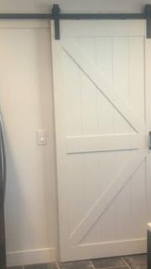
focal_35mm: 74
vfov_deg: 28.5
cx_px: 98
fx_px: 528
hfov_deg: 16.3
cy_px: 162
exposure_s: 1/30
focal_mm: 4.15
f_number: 2.2
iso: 80
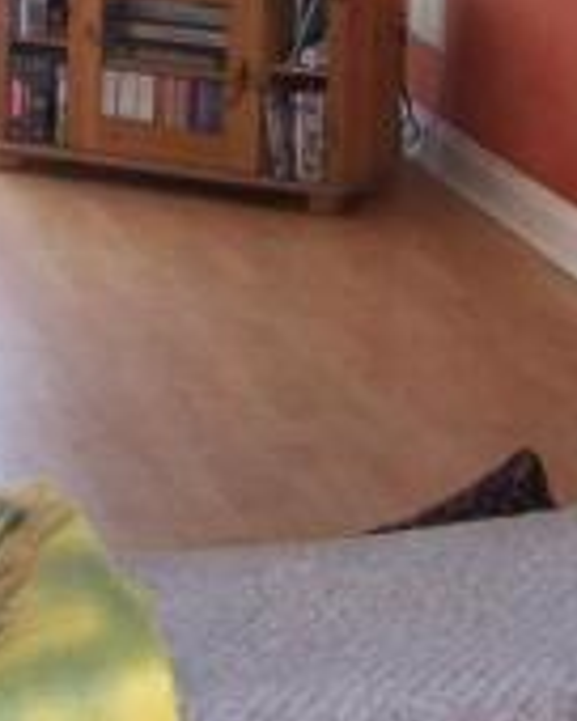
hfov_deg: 12.1
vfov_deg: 14.9
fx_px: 2711
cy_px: 23
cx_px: 53
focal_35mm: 127
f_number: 2.8
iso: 140
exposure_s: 1/60
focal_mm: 6.3
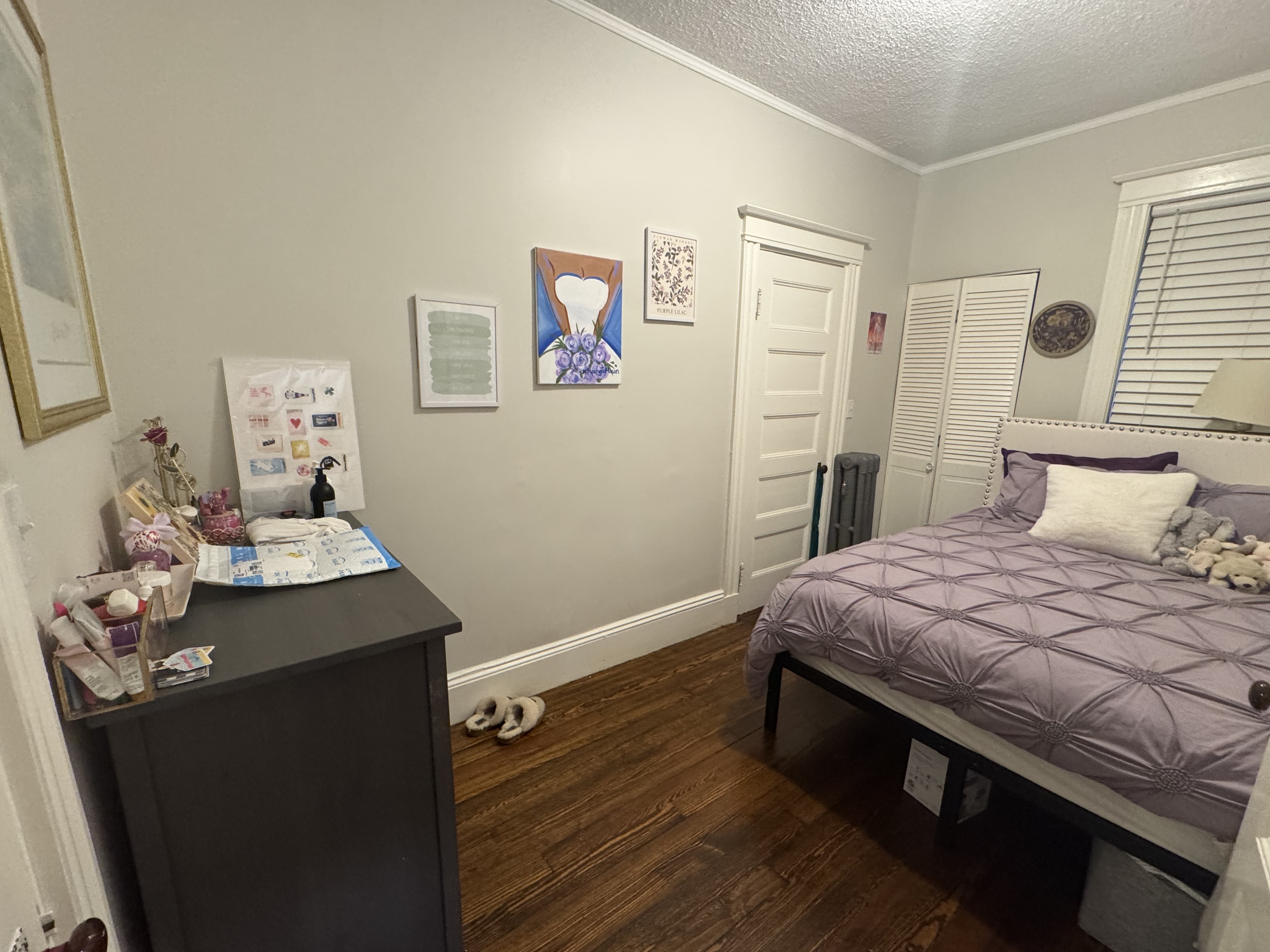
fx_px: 550
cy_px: 499
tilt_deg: -13.3
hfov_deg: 98.2
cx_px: 629
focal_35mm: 15
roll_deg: -1.2
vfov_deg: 81.7
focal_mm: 2.22
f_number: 2.2
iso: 400
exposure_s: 1/60
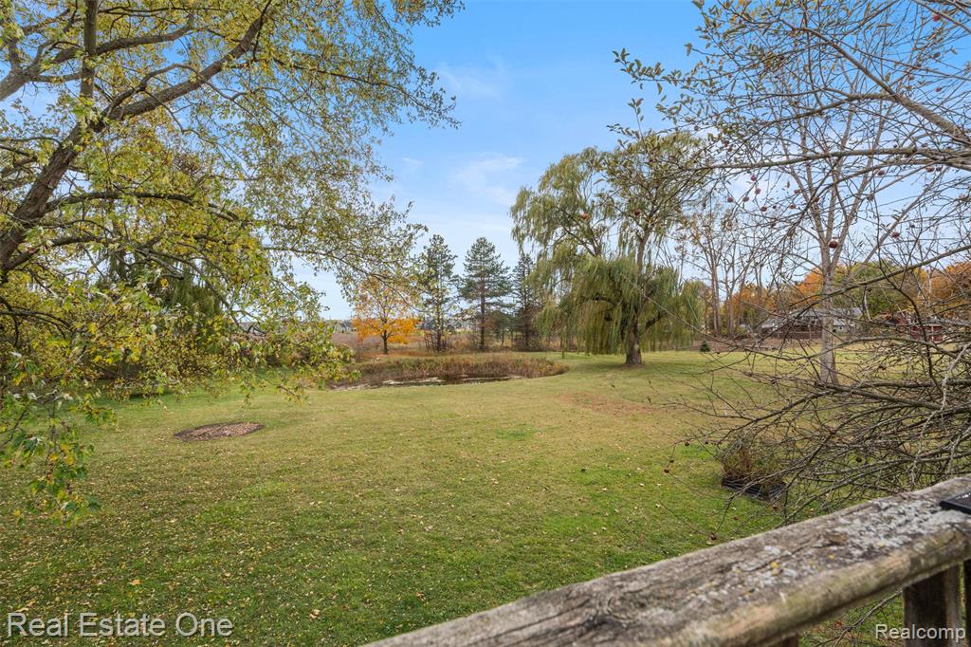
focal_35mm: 16
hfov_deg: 96.8
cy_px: 324
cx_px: 486
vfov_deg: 73.7
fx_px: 431
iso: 250
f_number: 9
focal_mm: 16
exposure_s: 1/200
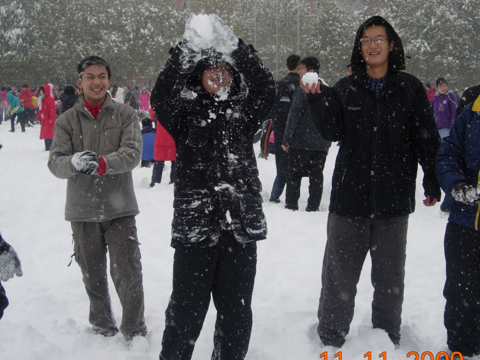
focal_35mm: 55
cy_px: 156
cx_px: 233
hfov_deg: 34.9
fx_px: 763
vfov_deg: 26.5
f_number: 2.8
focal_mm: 7.8
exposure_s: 1/912
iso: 64
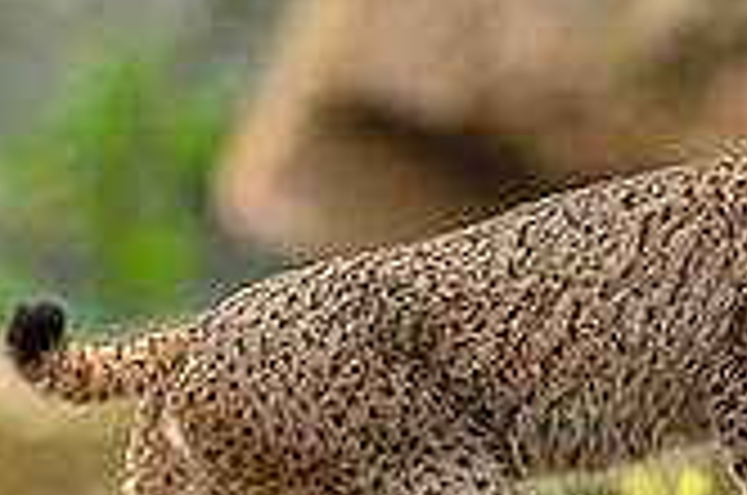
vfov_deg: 1.0
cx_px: 941
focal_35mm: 1438
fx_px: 29781
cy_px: 380
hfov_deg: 1.4
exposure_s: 1/1000
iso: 1400
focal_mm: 400
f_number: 4
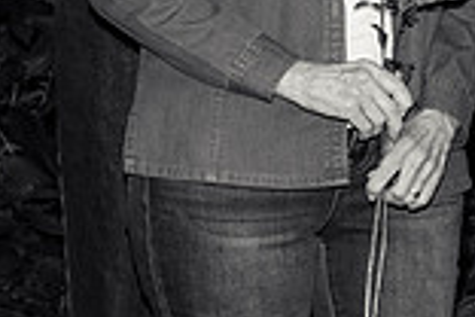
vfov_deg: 5.0
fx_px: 3589
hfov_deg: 7.4
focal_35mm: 272
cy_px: -130
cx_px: 733
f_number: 7.1
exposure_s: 1/250
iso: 250
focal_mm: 54
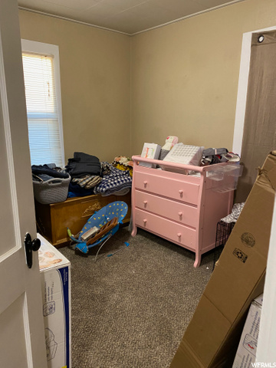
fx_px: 276
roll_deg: +2.2
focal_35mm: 26
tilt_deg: -12.6
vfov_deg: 67.3
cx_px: 138
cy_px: 184
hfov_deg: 53.1
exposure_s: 1/60
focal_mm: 4.25
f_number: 1.8
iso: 250
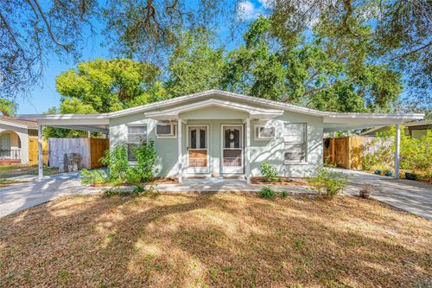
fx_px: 168
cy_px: 144
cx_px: 216
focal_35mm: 14
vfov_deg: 81.2
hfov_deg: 104.3
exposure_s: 1/60
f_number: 7.1
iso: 160
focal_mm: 14
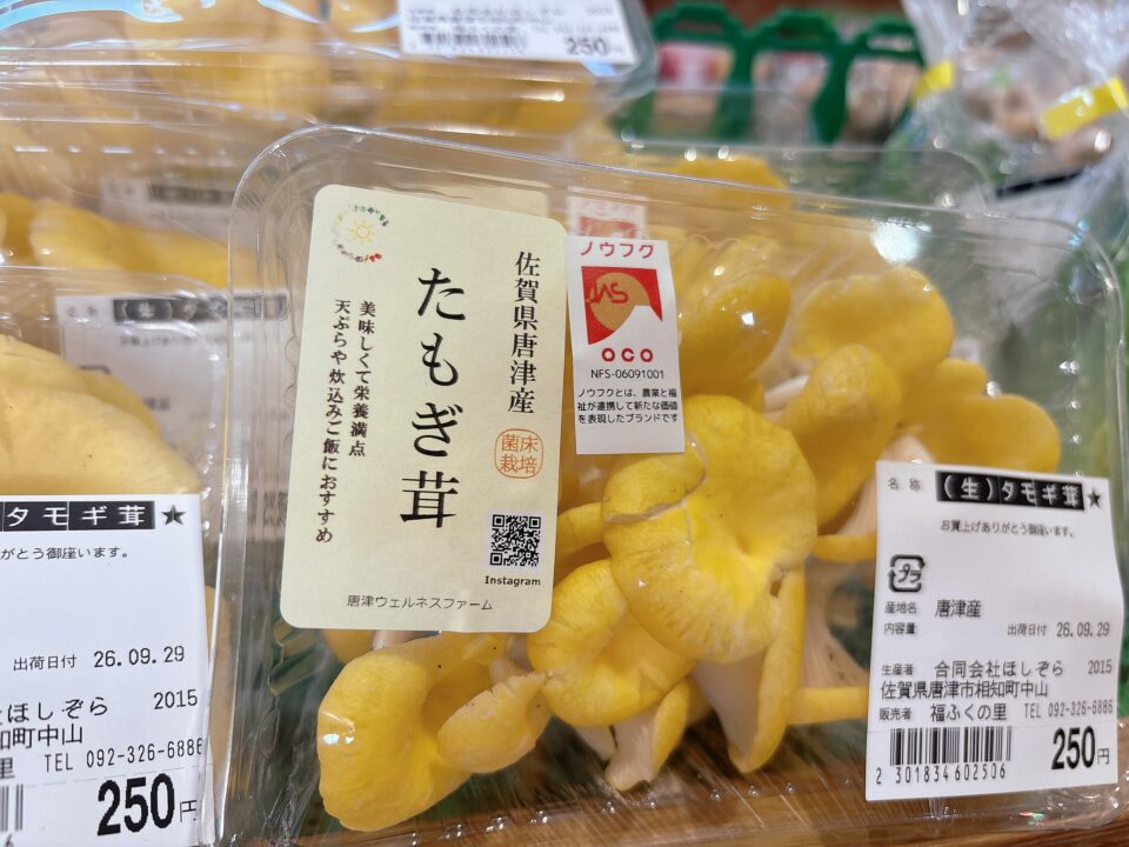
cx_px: 564
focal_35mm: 26
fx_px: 848
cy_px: 424
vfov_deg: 53.1
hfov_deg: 67.3
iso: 80
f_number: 1.6
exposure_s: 1/120
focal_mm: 5.96
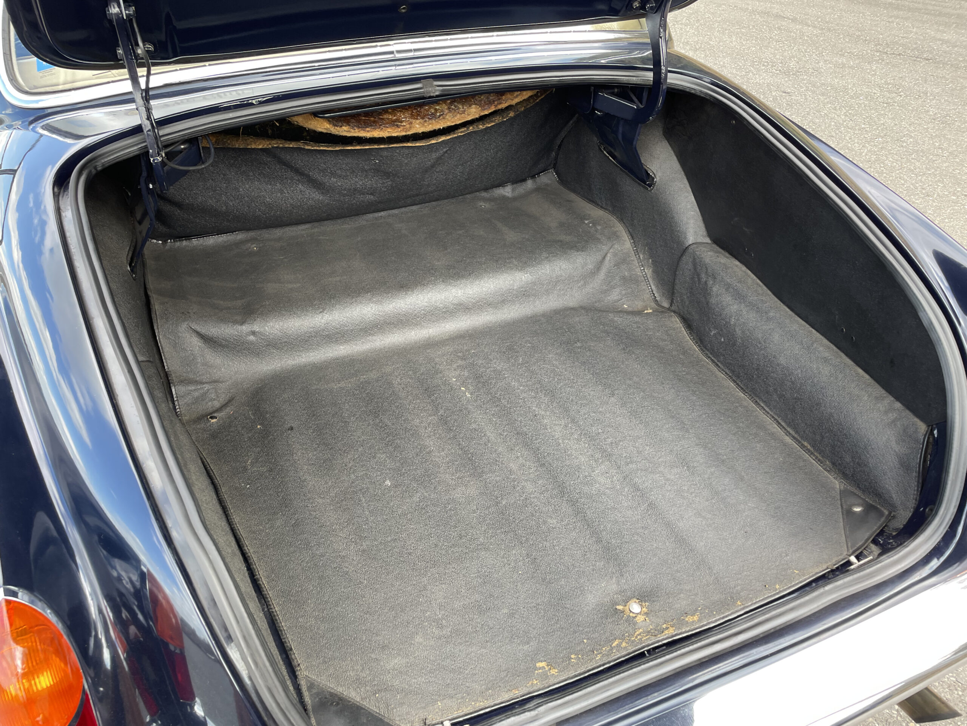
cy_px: 363
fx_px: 726
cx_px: 484
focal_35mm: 26
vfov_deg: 53.1
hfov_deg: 67.3
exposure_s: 1/121
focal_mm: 4.2
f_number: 1.6
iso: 40
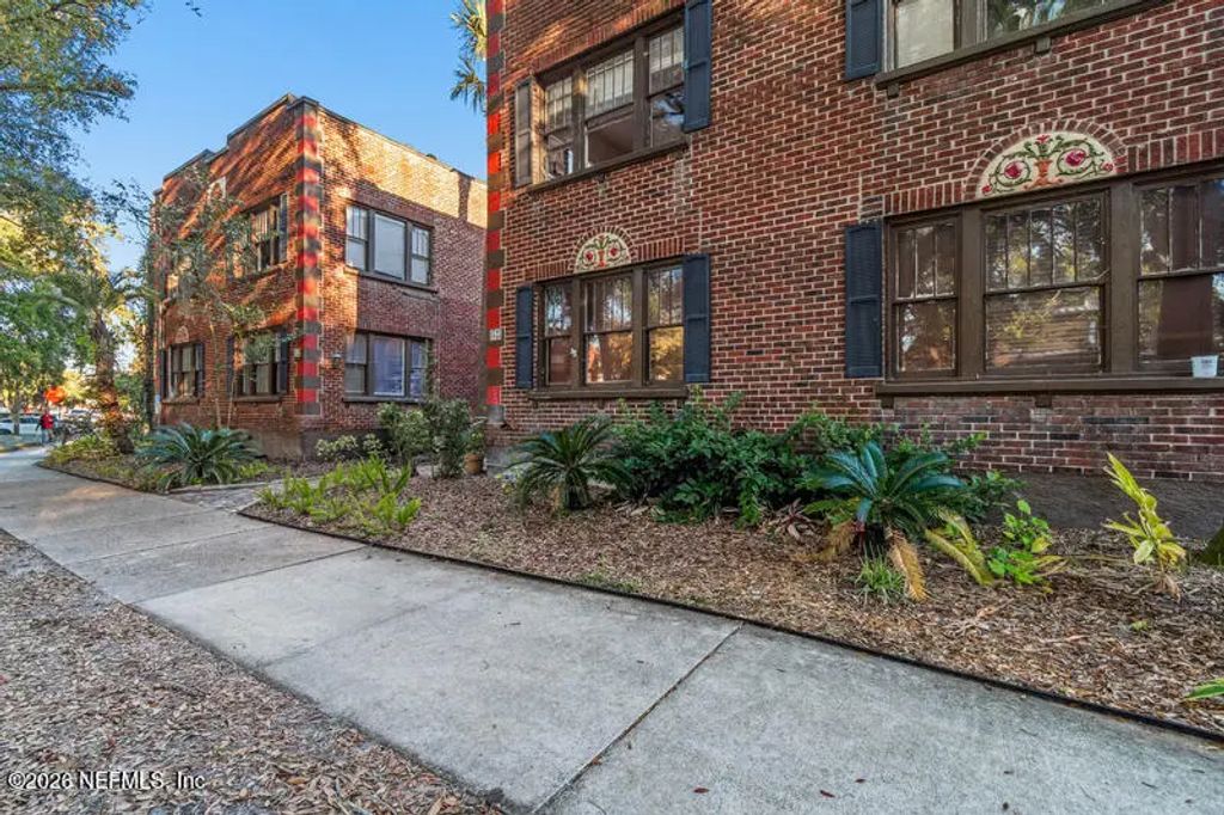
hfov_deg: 100.4
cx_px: 612
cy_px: 408
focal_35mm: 15
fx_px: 510
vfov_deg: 77.3
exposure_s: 1/8
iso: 100
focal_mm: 10
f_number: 7.1
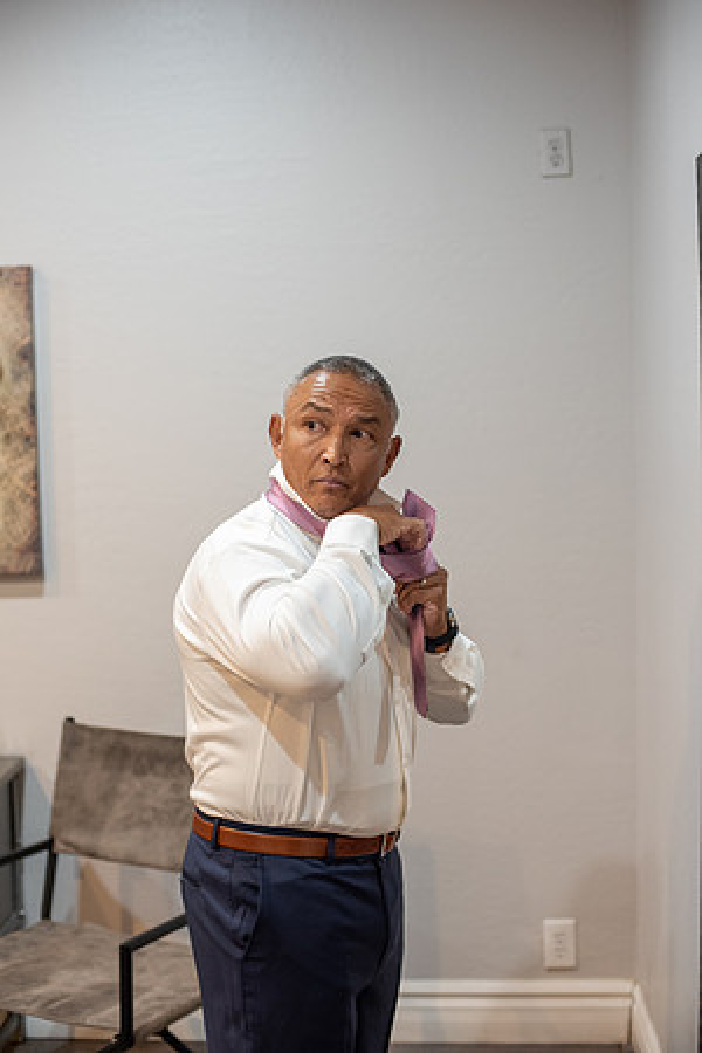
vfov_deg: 39.6
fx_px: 1462
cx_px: 351
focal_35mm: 50
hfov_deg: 27.0
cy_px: 526
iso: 2500
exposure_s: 1/100
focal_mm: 50
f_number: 2.8
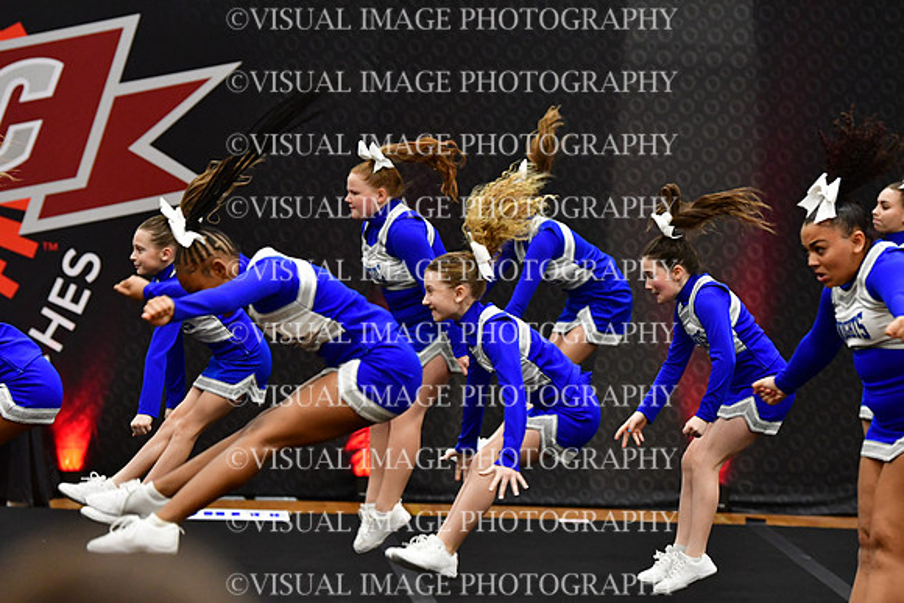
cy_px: 302
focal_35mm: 202
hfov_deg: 10.2
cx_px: 452
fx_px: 5073
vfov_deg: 6.8
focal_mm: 135
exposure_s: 1/500
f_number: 3.5
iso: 4000
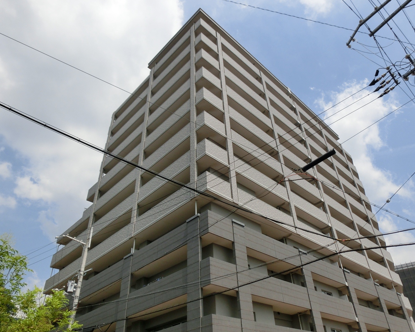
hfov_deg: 66.0
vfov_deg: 54.9
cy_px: 161
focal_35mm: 26
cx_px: 219
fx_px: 319
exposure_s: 1/320
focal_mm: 4.24
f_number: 7.9
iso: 80
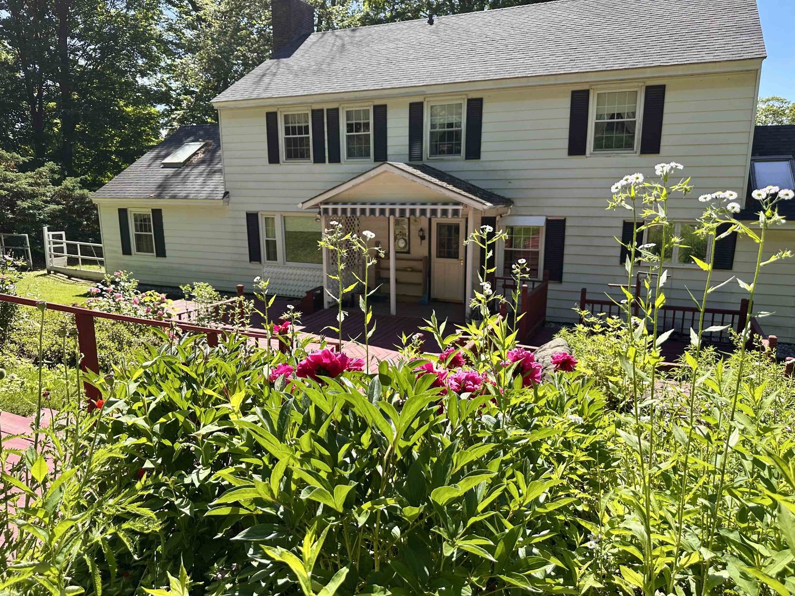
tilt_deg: -10.9
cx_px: 398
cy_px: 298
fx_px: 551
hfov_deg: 71.6
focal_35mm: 24
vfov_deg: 56.8
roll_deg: -0.2
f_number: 1.78
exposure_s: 1/1639
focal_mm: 6.86
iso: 80
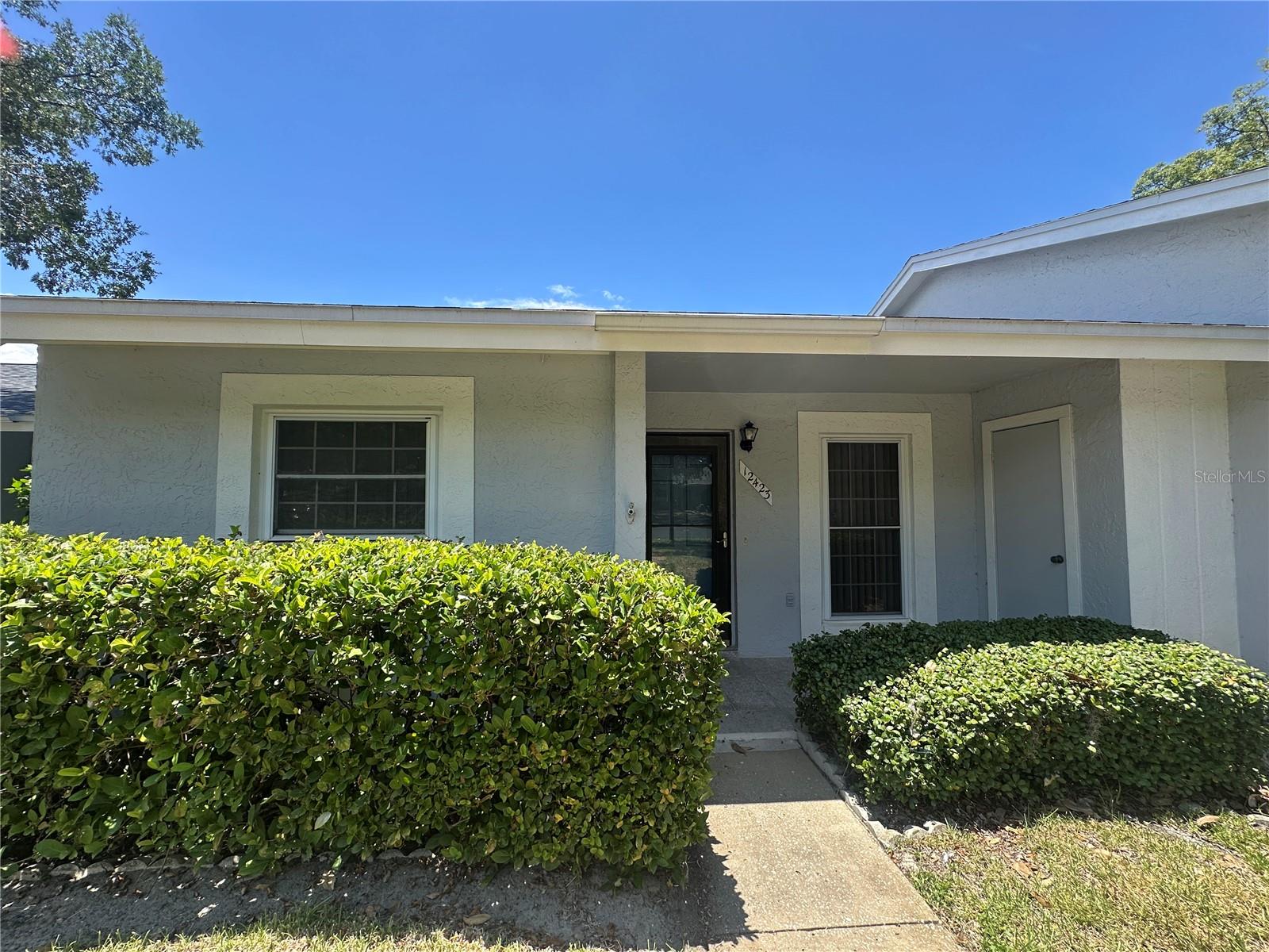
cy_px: 476
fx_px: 513
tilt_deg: +3.2
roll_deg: +0.2
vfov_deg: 85.7
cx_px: 634
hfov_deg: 102.1
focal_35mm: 14
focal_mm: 2.22
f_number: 2.2
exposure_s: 1/716
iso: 40
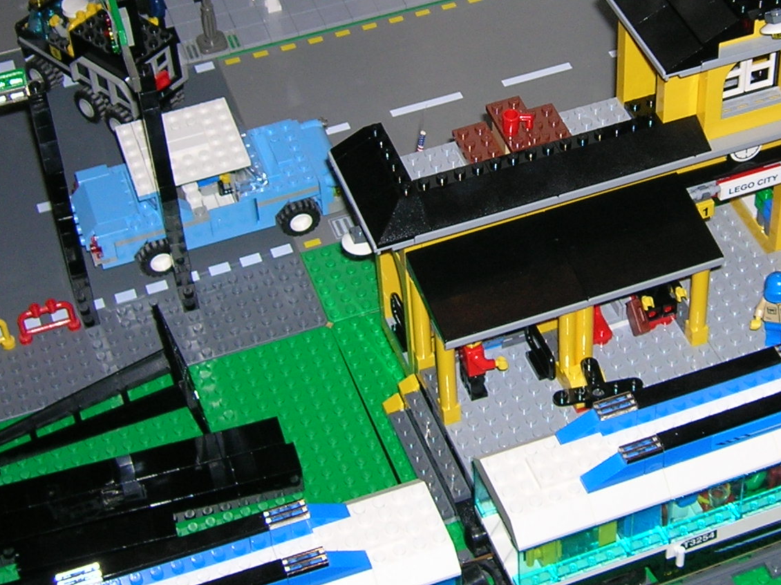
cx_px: 546
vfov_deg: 18.8
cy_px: 159
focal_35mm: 78
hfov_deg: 24.8
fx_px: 1759
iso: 50
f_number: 2.9
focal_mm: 5.7
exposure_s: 1/60.1
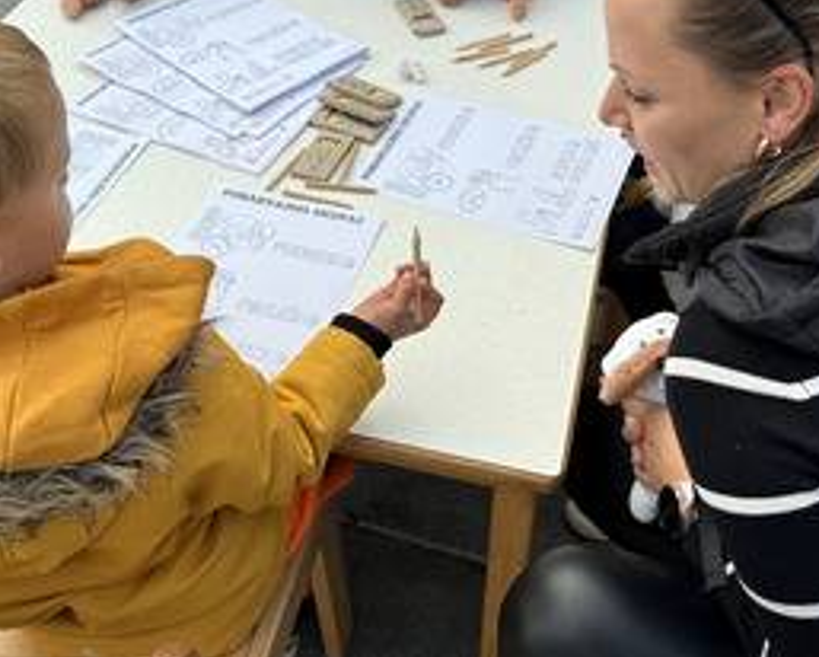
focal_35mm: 41
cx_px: 408
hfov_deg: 44.8
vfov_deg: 36.3
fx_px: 995
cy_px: 249
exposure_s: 1/1923
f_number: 1.78
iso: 80
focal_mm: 6.76
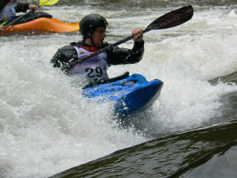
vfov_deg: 5.5
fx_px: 1835
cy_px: 89
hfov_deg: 7.4
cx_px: 118
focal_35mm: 268
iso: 80
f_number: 5.6
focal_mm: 44.7
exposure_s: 1/400
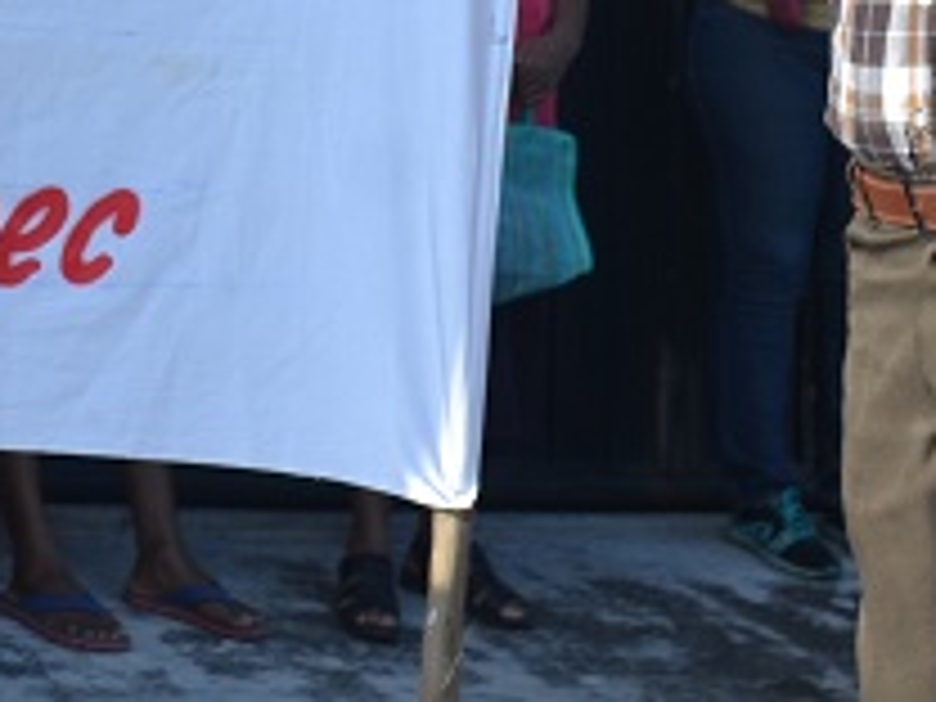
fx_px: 4489
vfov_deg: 8.6
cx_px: -126
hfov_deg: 11.7
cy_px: -493
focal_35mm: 166
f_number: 6.3
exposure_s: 1/160
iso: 100
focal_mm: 30
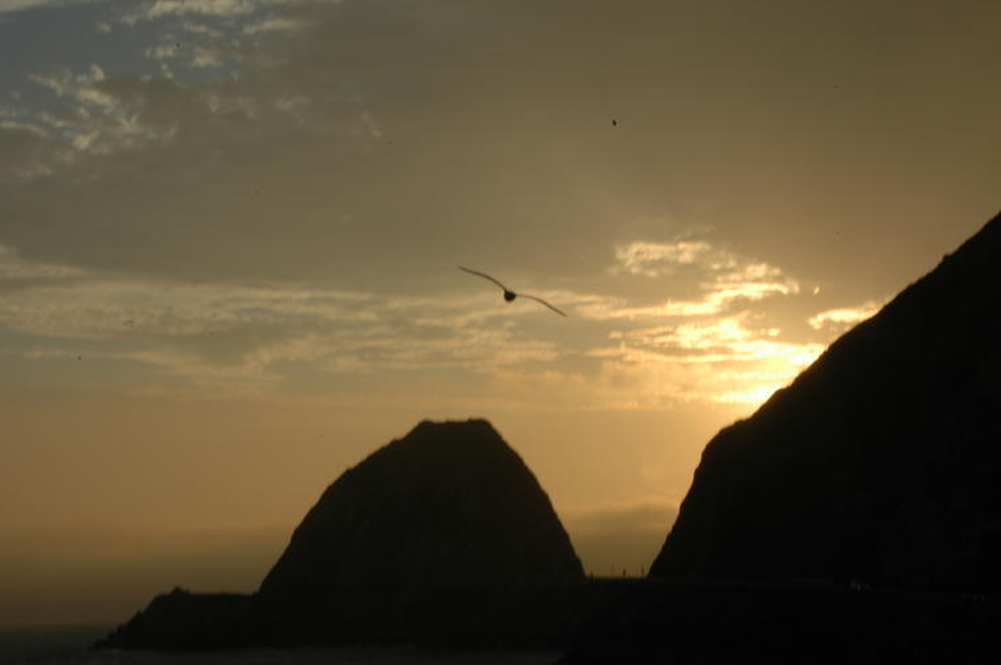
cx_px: 473
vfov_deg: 15.6
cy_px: 320
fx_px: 2431
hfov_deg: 23.3
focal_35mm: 88
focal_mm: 55
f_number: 36
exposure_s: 1/80
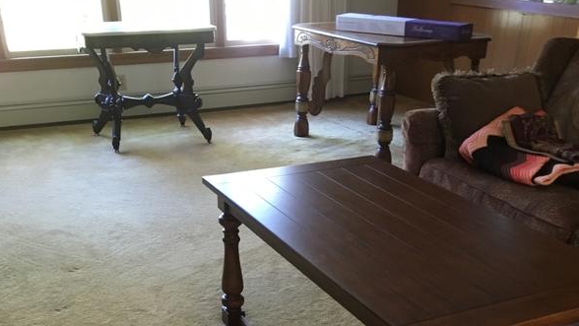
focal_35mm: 43
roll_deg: -0.9
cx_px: 291
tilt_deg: -31.5
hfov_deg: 47.3
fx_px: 660
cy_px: 373
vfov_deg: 25.4
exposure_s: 1/30
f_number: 2.2
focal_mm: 4.15
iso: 125
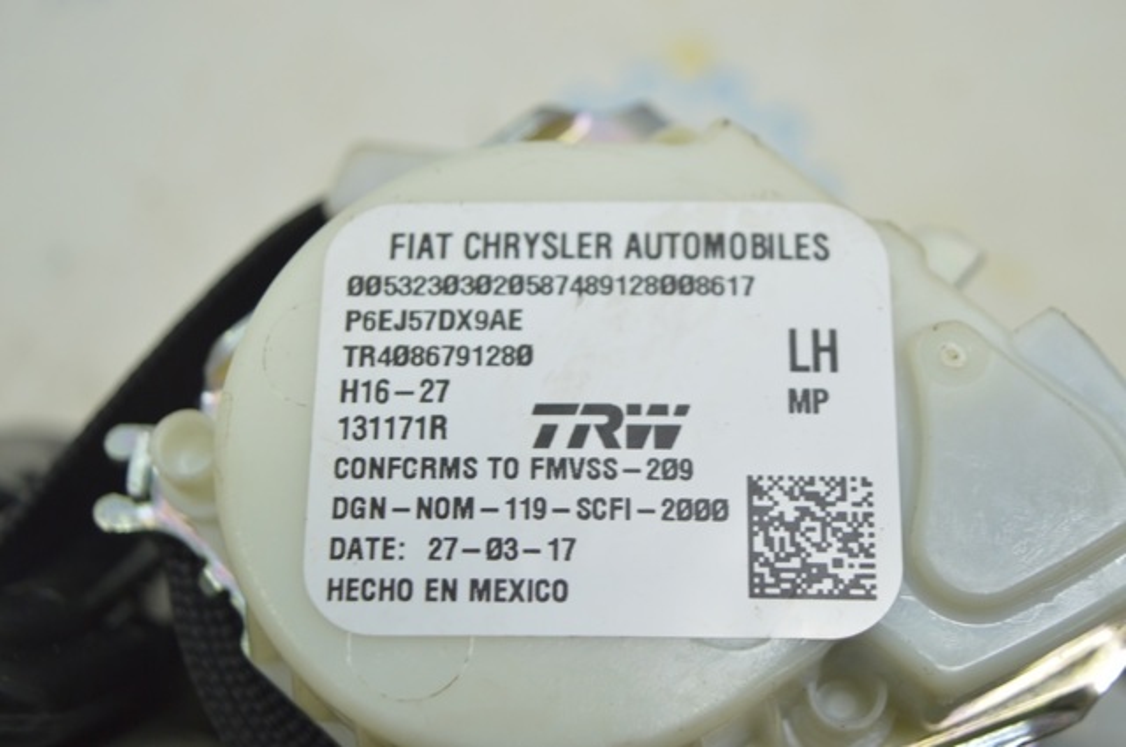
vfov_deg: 22.6
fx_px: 1874
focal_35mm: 60
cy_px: 374
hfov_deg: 33.4
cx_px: 563
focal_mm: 40
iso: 400
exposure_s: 1/40
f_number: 5
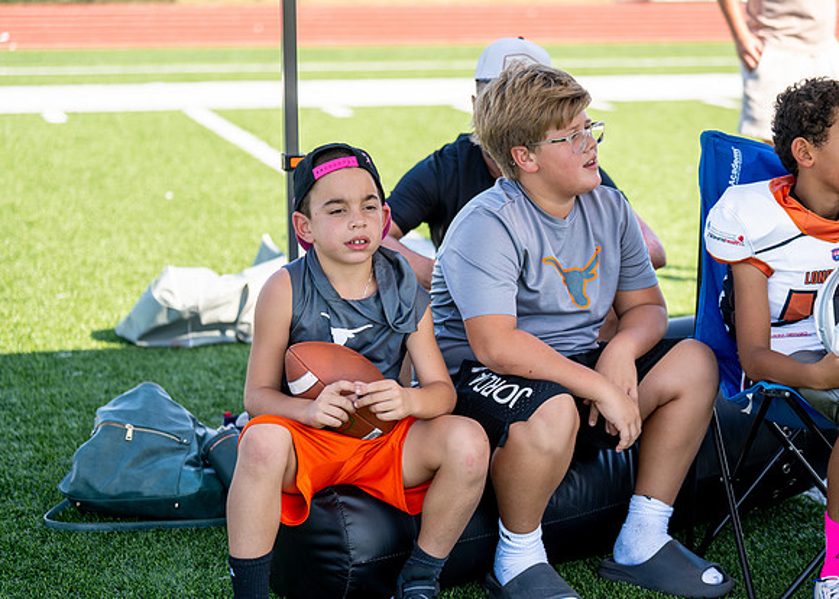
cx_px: 523
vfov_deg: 16.6
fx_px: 2053
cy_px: 324
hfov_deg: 23.0
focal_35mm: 86
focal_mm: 70
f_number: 2.8
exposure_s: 1/640
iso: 100
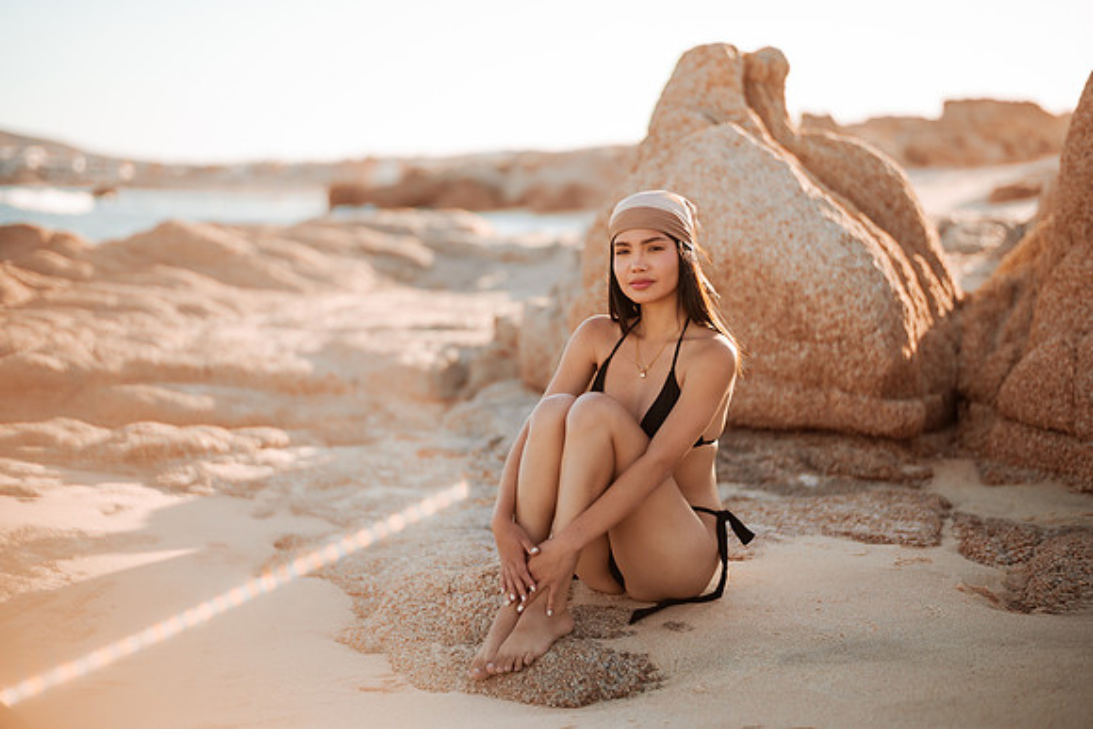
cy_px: 364
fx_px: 1761
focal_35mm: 58
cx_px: 546
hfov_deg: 34.5
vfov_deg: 23.4
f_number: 1.4
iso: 100
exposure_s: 1/2500
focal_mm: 58
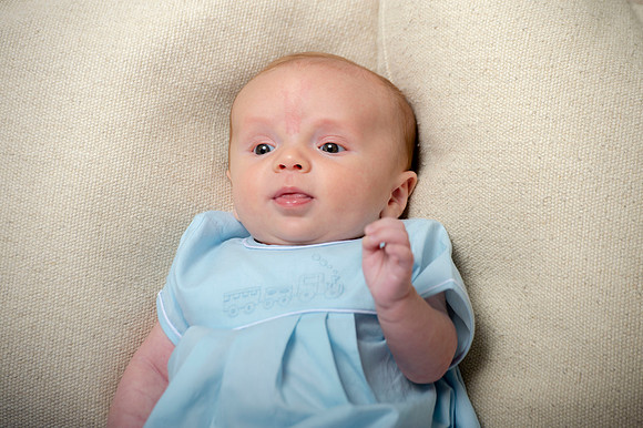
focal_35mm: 200
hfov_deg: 10.3
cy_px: 214
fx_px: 3570
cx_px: 322
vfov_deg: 6.9
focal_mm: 200
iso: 250
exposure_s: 1/200
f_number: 5.6
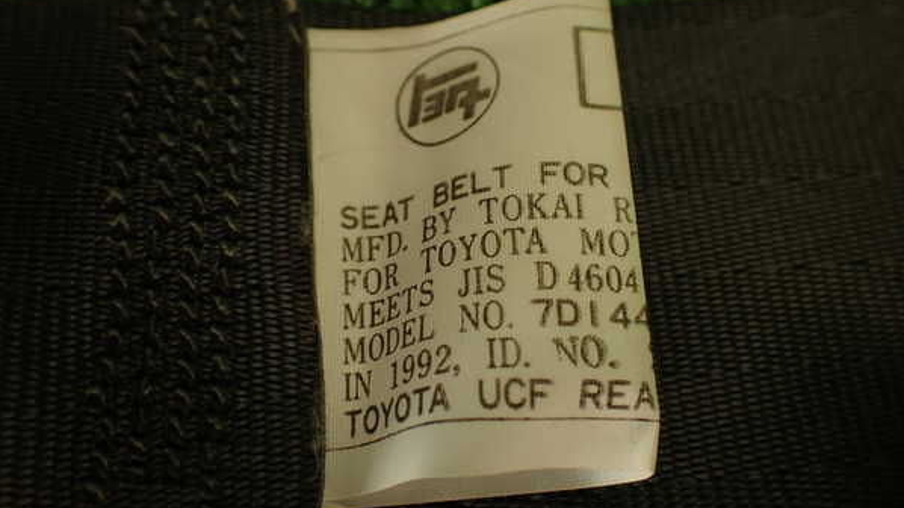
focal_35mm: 35
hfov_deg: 56.6
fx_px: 839
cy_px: 249
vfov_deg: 33.7
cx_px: 452
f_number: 2.4
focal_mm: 5.79
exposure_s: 1/60
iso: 100
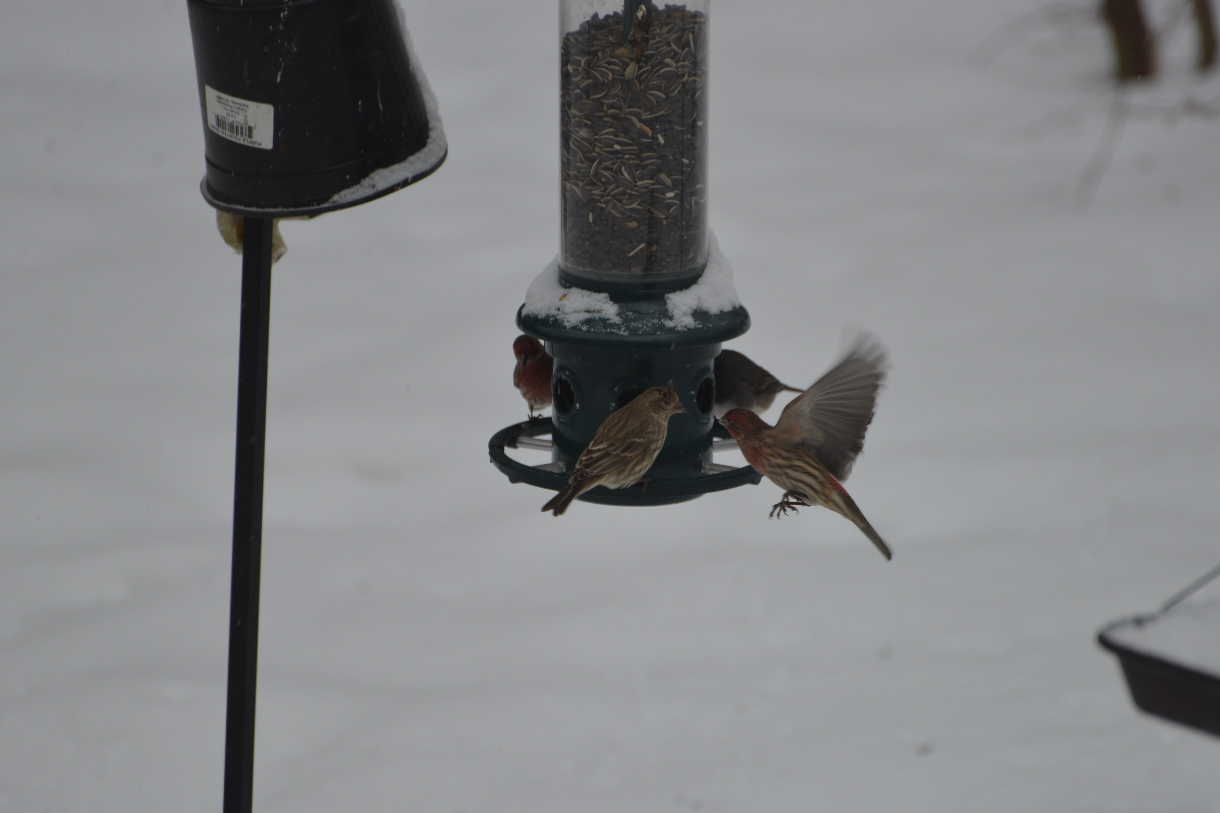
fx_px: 11521
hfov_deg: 6.1
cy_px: 436
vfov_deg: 4.0
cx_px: 662
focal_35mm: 340
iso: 400
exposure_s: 1/320
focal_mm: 300
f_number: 5.6
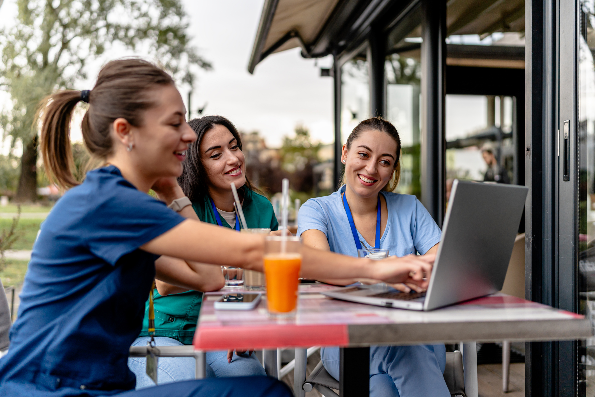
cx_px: 298
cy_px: 198
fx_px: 578
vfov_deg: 37.9
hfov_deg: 54.4
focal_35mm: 35
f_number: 1.4
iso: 160
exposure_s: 1/1000
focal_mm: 35
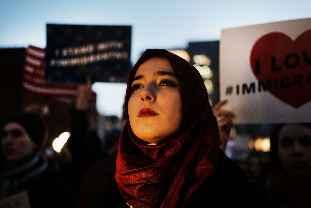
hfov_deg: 37.5
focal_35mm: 53
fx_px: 458
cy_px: 104
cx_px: 156
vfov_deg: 25.5
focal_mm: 35
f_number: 2
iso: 640
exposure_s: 1/60
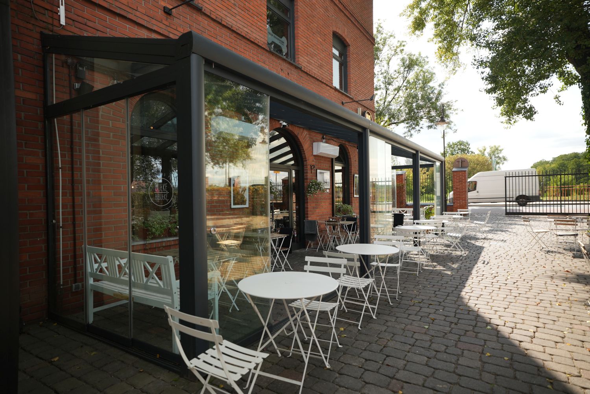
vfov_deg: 60.8
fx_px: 336
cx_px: 295
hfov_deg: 82.5
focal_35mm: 20
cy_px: 197
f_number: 3.2
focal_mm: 20.5
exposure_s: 1/100
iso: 160
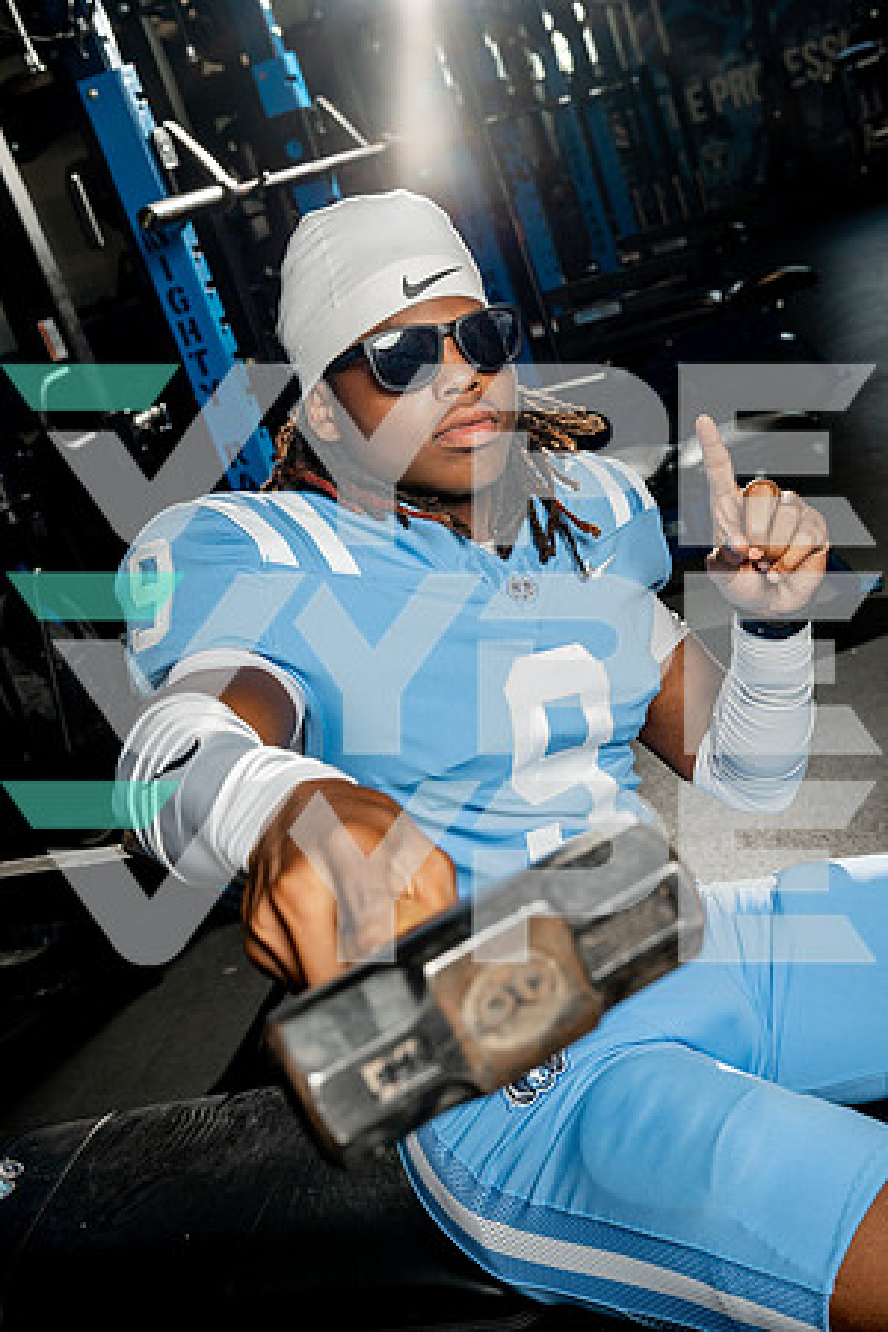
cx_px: 444
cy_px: 666
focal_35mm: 44
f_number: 7.1
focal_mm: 44
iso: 640
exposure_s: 1/200
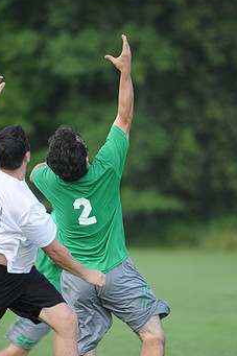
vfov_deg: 5.2
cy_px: 208
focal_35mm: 396
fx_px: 3914
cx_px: 112
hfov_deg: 3.5
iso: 320
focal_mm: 200
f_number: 2.8
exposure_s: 1/800
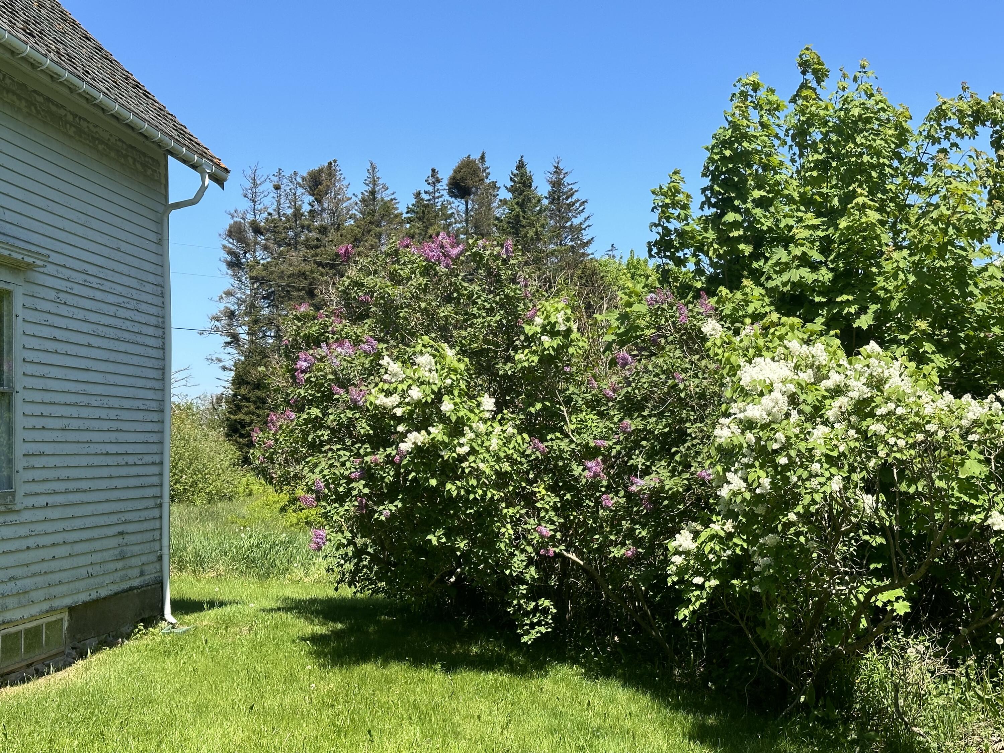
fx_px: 1392
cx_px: 502
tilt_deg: +3.7
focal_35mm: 48
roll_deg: +0.8
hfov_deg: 39.7
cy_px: 376
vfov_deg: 30.3
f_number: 1.78
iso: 64
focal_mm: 6.86
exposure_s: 1/2203
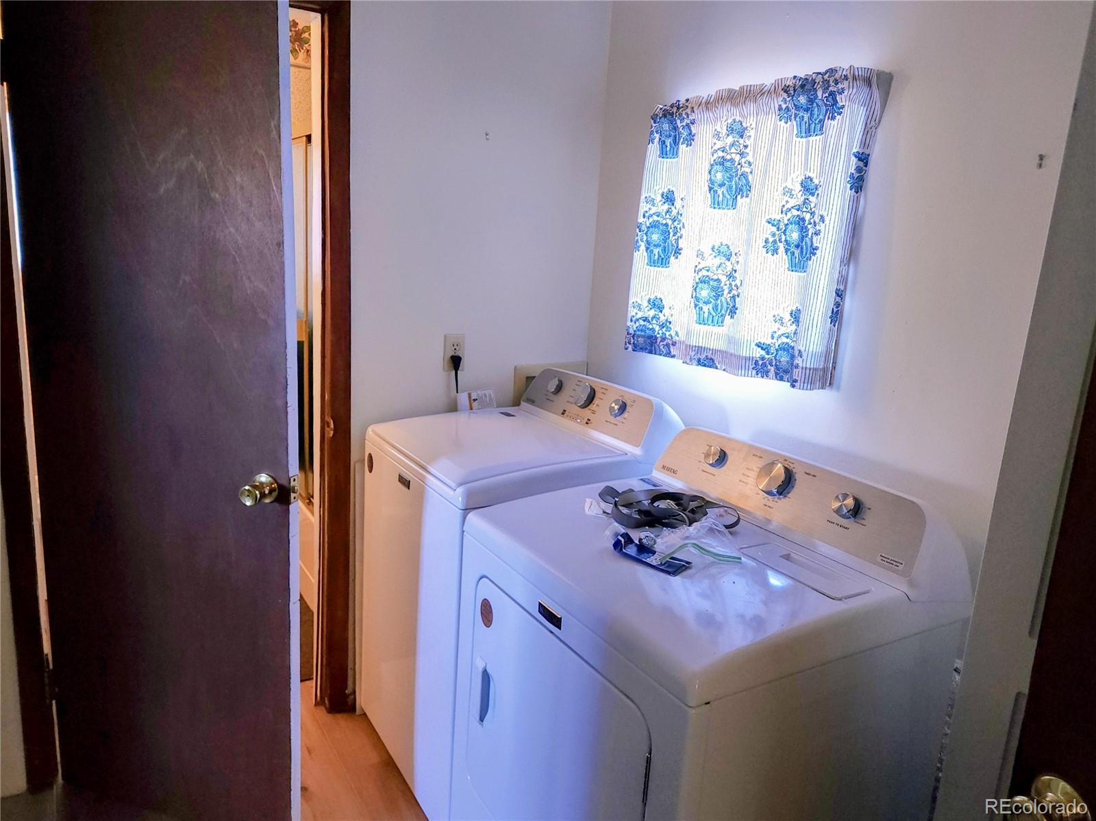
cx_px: 548
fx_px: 728
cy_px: 410
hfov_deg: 73.9
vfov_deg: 58.9
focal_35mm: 23
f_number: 1.8
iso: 250
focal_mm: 5.4
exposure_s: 1/60
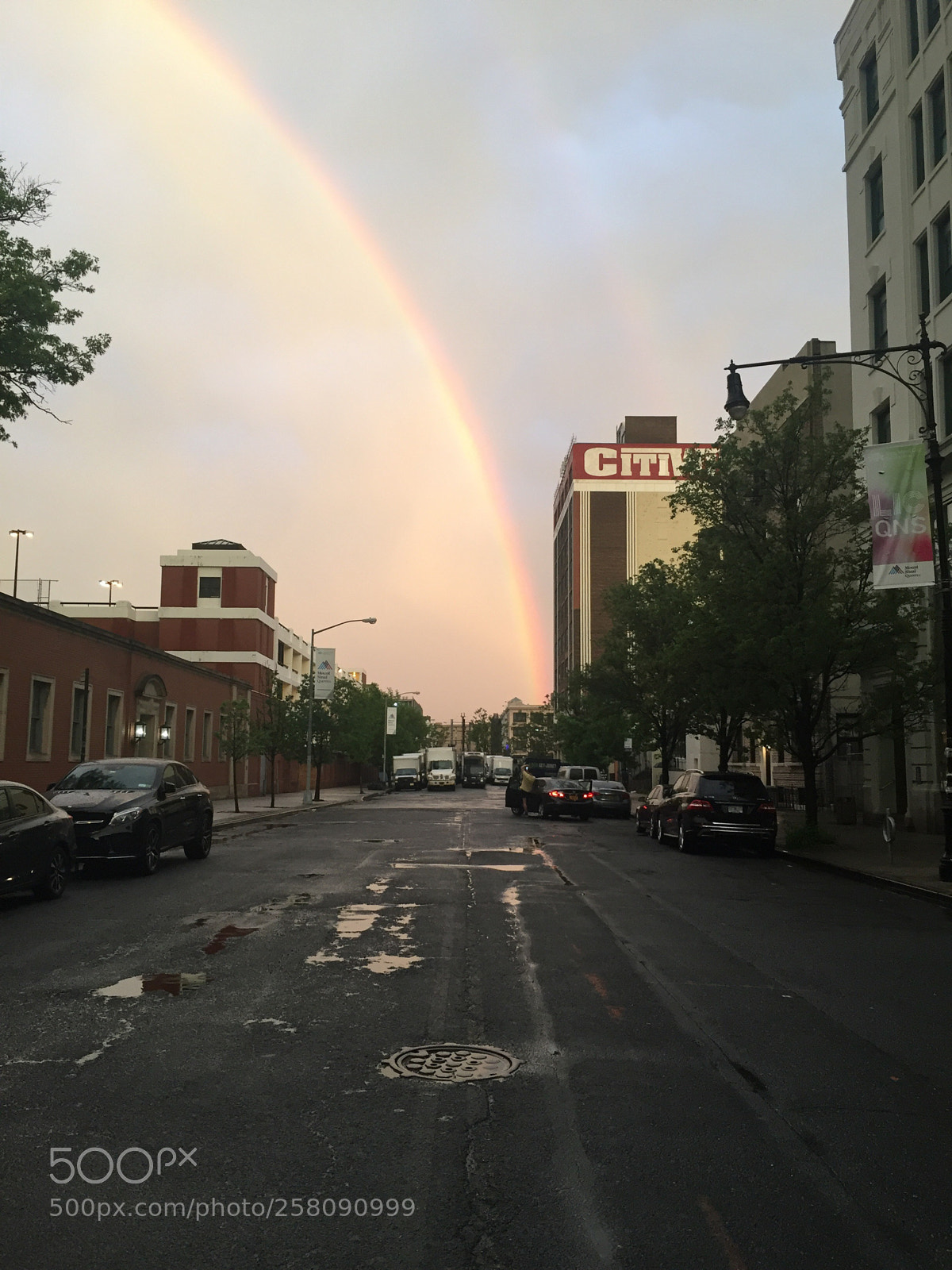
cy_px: 635
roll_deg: -0.6
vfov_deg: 61.7
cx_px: 476
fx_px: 1063
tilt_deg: +7.0
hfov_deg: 48.2
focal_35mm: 29
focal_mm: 4.15
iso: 80
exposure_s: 1/30
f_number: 2.2
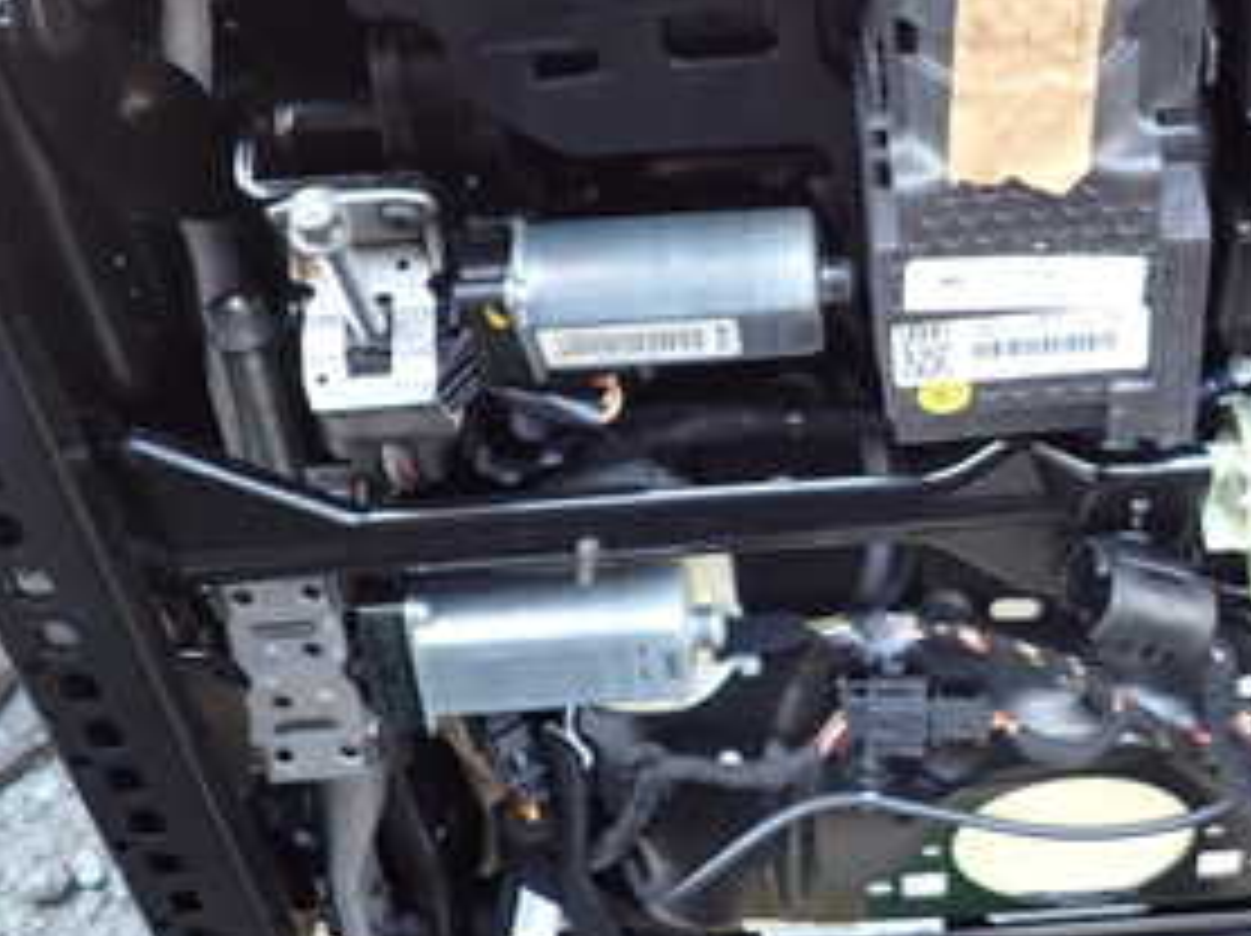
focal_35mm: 54
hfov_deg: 35.0
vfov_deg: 26.7
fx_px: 1950
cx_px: 904
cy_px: 248
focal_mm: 4.5
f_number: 2
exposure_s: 1/80
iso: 100
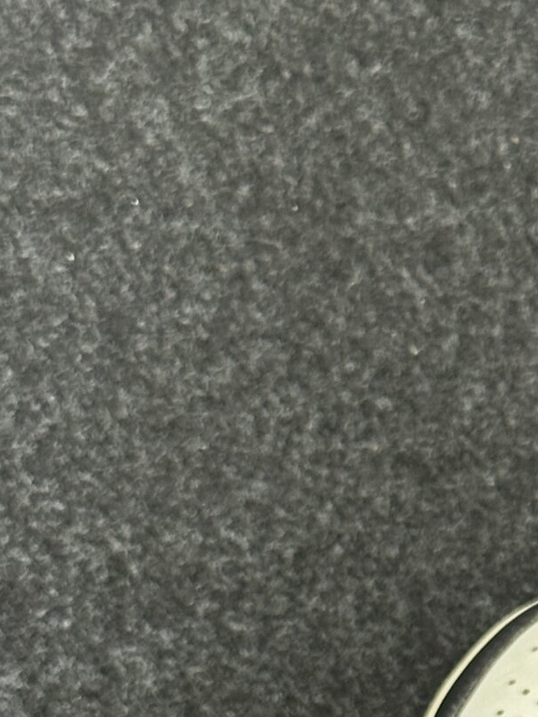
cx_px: 807
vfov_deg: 12.5
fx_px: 3131
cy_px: 1018
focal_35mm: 151
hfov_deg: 9.5
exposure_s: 1/33
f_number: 1.78
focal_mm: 6.86
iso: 250
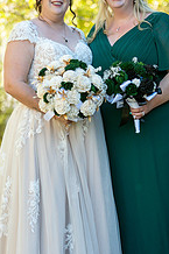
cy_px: 140
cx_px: 96
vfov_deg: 8.3
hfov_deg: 5.5
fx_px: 1749
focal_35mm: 248
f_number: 2.8
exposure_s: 1/1250
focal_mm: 120
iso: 400
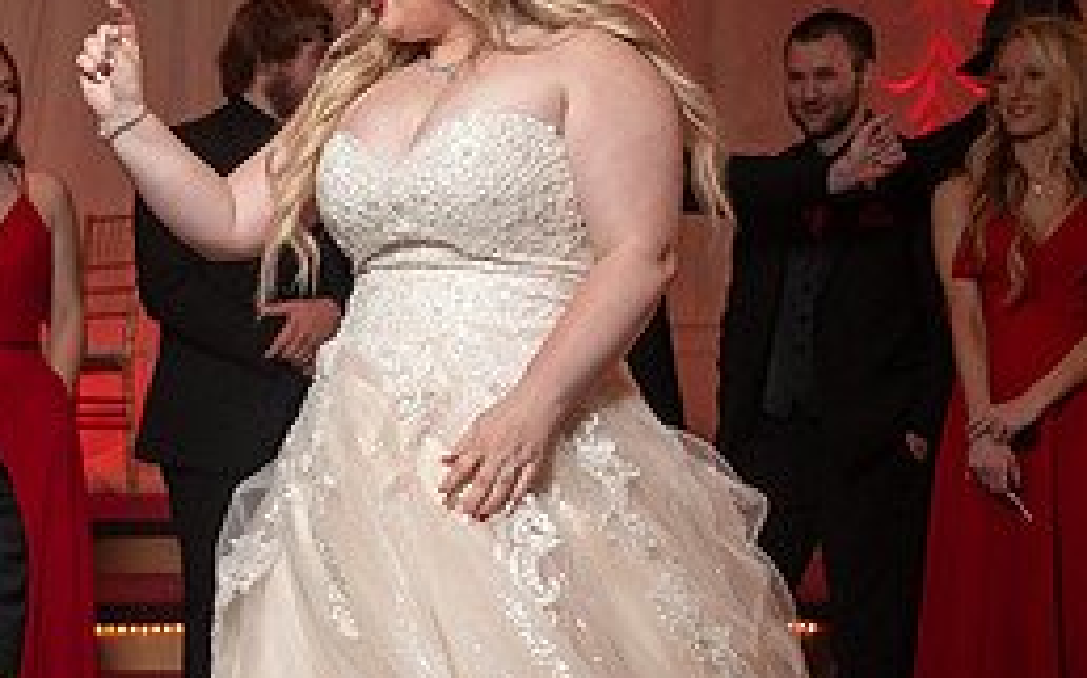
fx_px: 2991
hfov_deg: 20.1
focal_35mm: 101
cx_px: 59
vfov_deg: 12.9
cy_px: 541
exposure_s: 1/200
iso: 2000
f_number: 4
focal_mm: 44
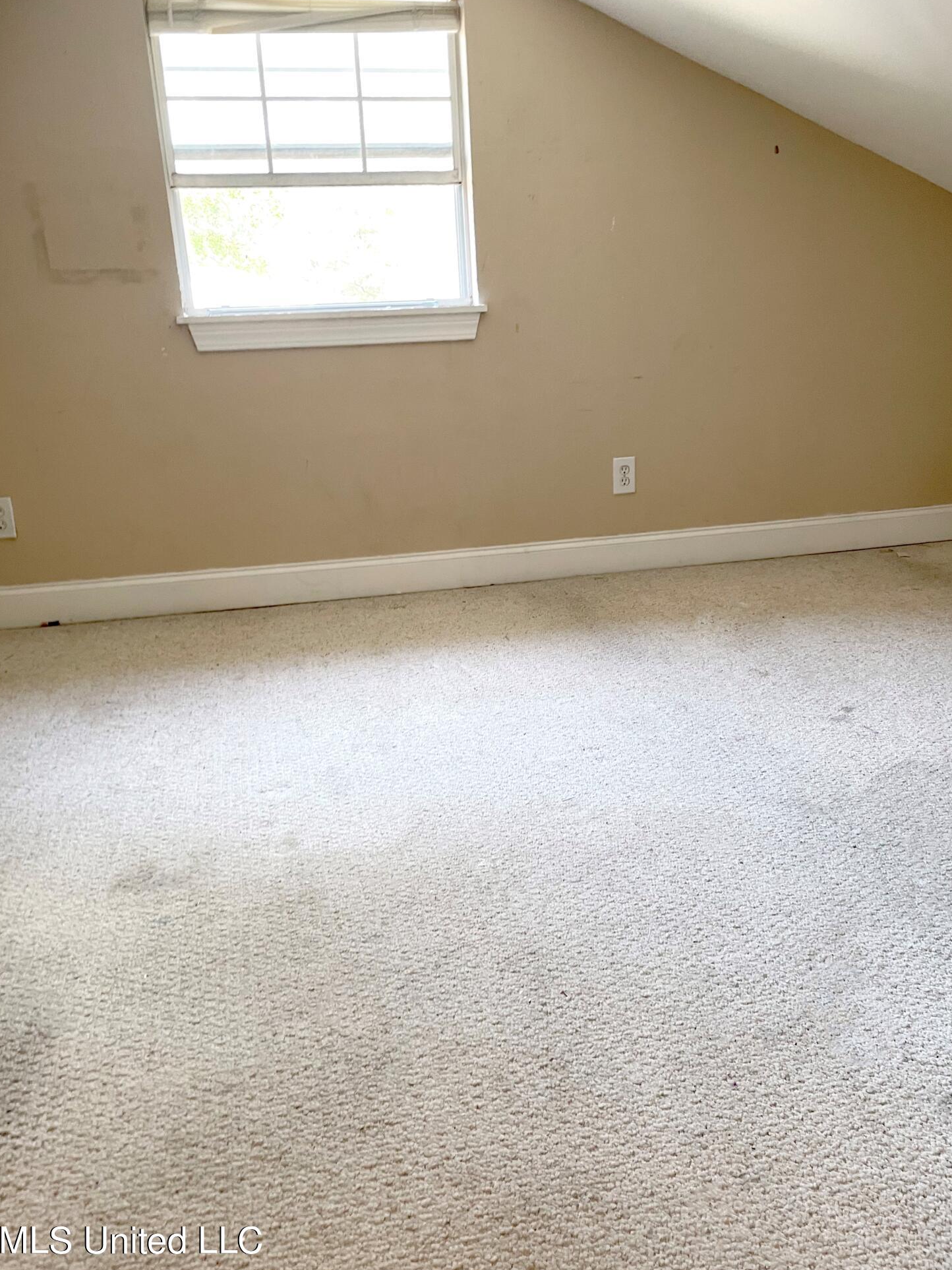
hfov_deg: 51.4
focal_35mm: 27
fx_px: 990
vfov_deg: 65.3
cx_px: 489
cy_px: 641
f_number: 1.6
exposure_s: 1/60
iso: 160
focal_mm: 4.2
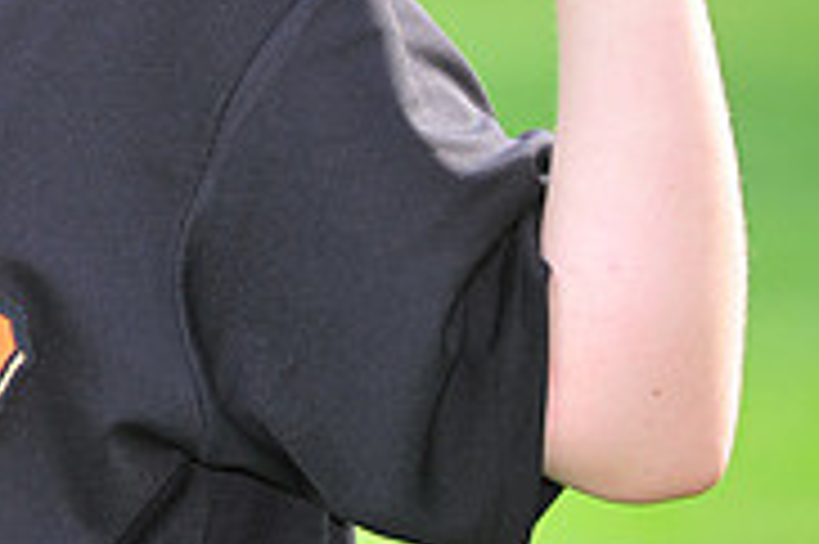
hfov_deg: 3.2
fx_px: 14524
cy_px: -315
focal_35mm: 639
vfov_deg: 2.1
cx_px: -284
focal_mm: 200
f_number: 4.5
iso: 400
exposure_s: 1/500
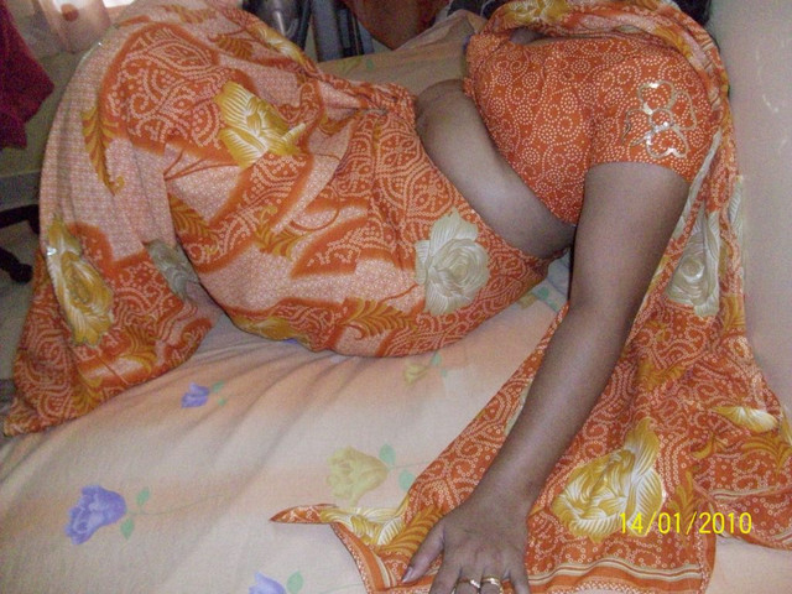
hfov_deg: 54.0
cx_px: 396
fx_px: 778
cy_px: 297
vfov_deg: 41.8
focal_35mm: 34
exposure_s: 1/128
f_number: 2.8
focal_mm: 5.7
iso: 800
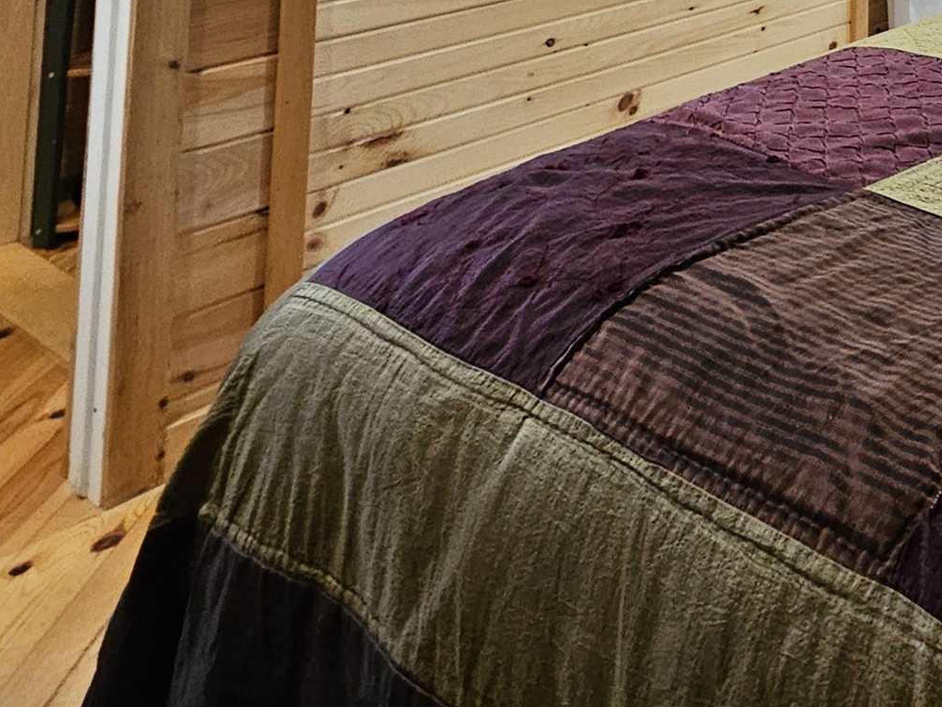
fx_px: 1089
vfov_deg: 25.8
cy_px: -376
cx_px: 1100
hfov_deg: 37.0
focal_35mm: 40
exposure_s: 1/40
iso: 320
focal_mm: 2.2
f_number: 2.2
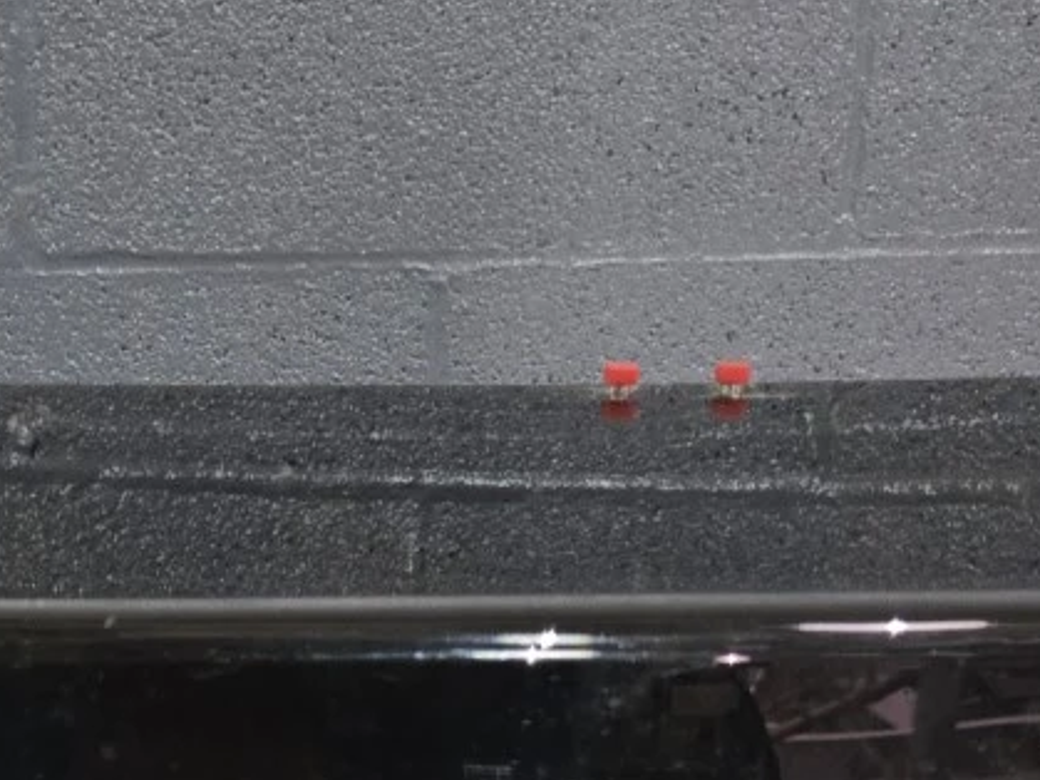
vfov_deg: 17.9
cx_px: 124
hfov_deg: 24.1
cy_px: 897
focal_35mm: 79
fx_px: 2373
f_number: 1.8
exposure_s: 1/60
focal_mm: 5.4
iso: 500
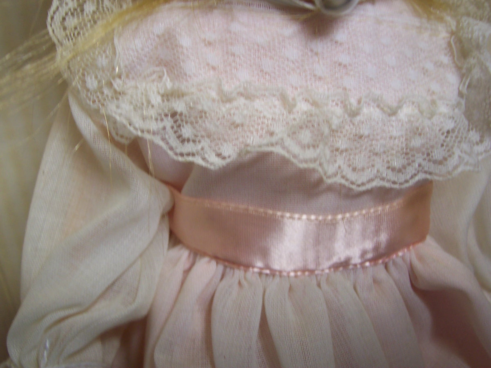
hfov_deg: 50.1
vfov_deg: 38.7
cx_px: 246
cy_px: 184
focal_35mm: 37
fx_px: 525
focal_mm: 5.6
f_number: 2.8
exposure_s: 1/45
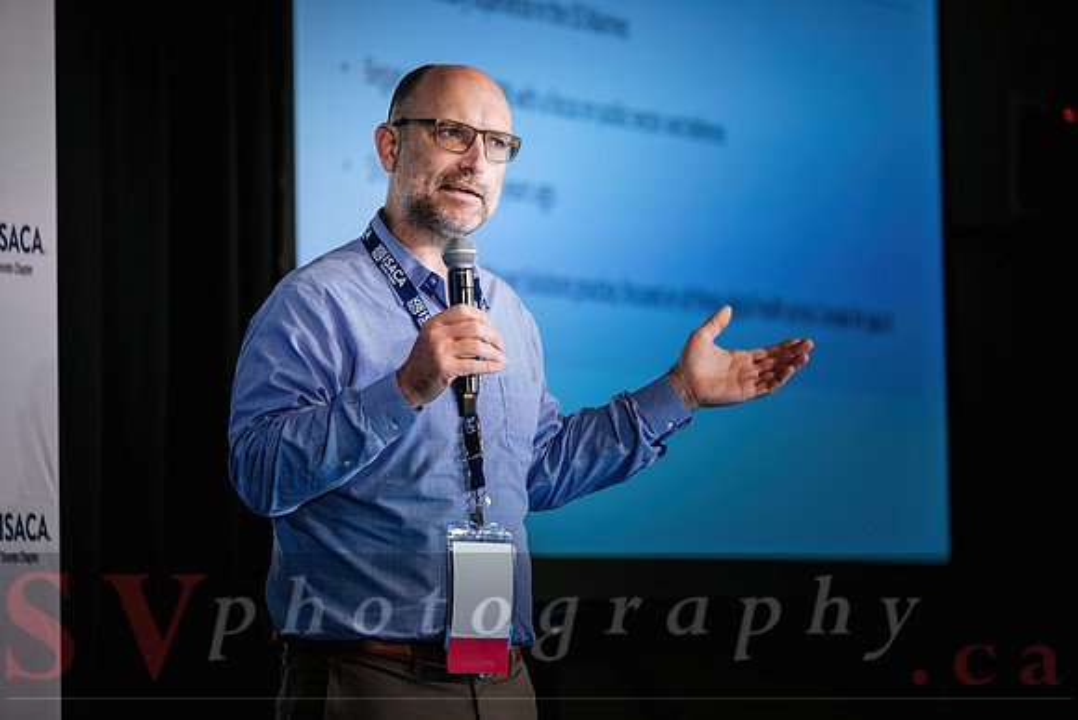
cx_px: 539
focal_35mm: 210
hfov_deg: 9.8
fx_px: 6290
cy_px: 360
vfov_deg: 6.5
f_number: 2.8
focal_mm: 140
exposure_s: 1/80
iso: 800
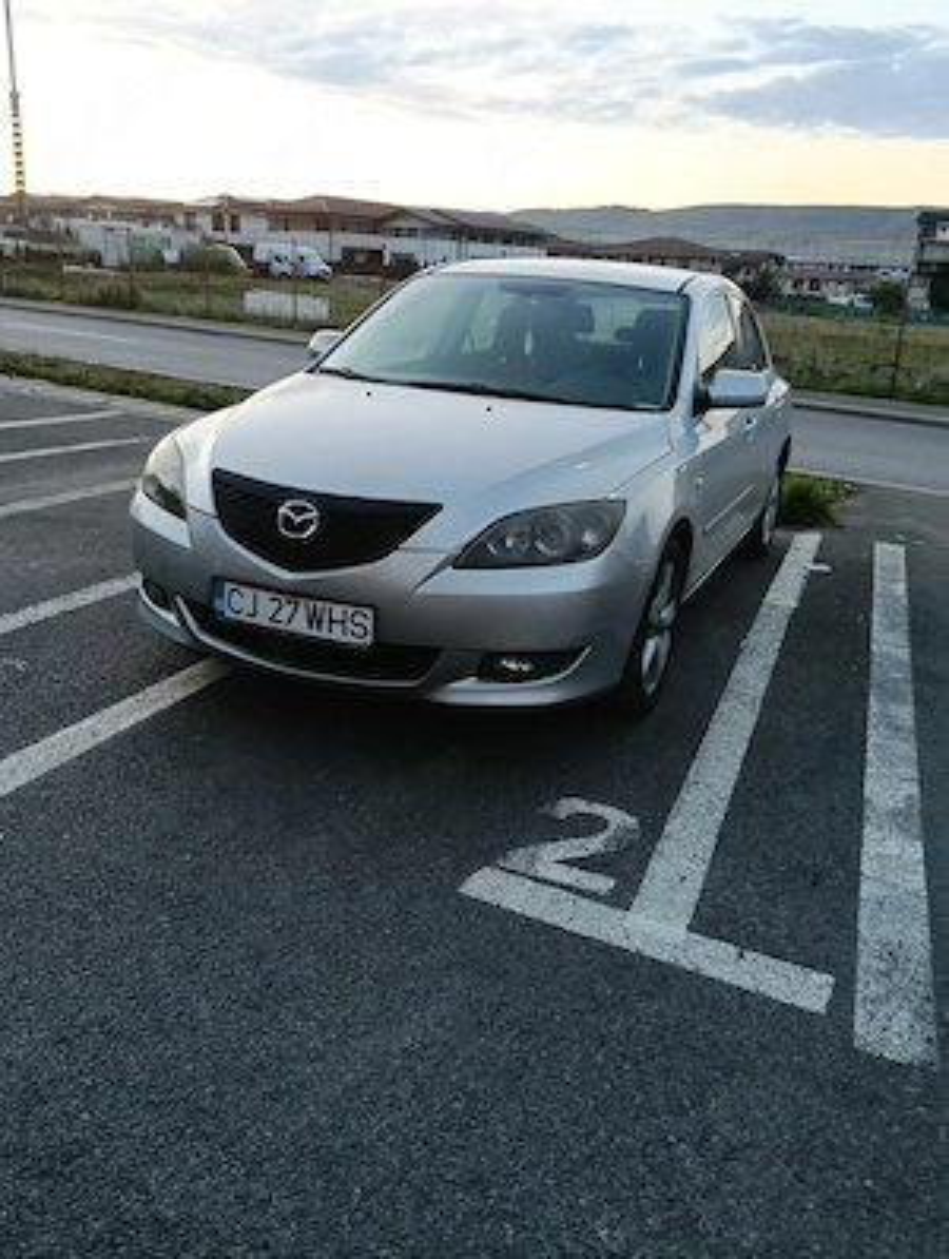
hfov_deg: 51.5
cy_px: 630
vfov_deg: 65.2
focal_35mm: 27
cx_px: 474
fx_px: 984
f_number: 1.8
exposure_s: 1/33.3
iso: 500
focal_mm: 3.98
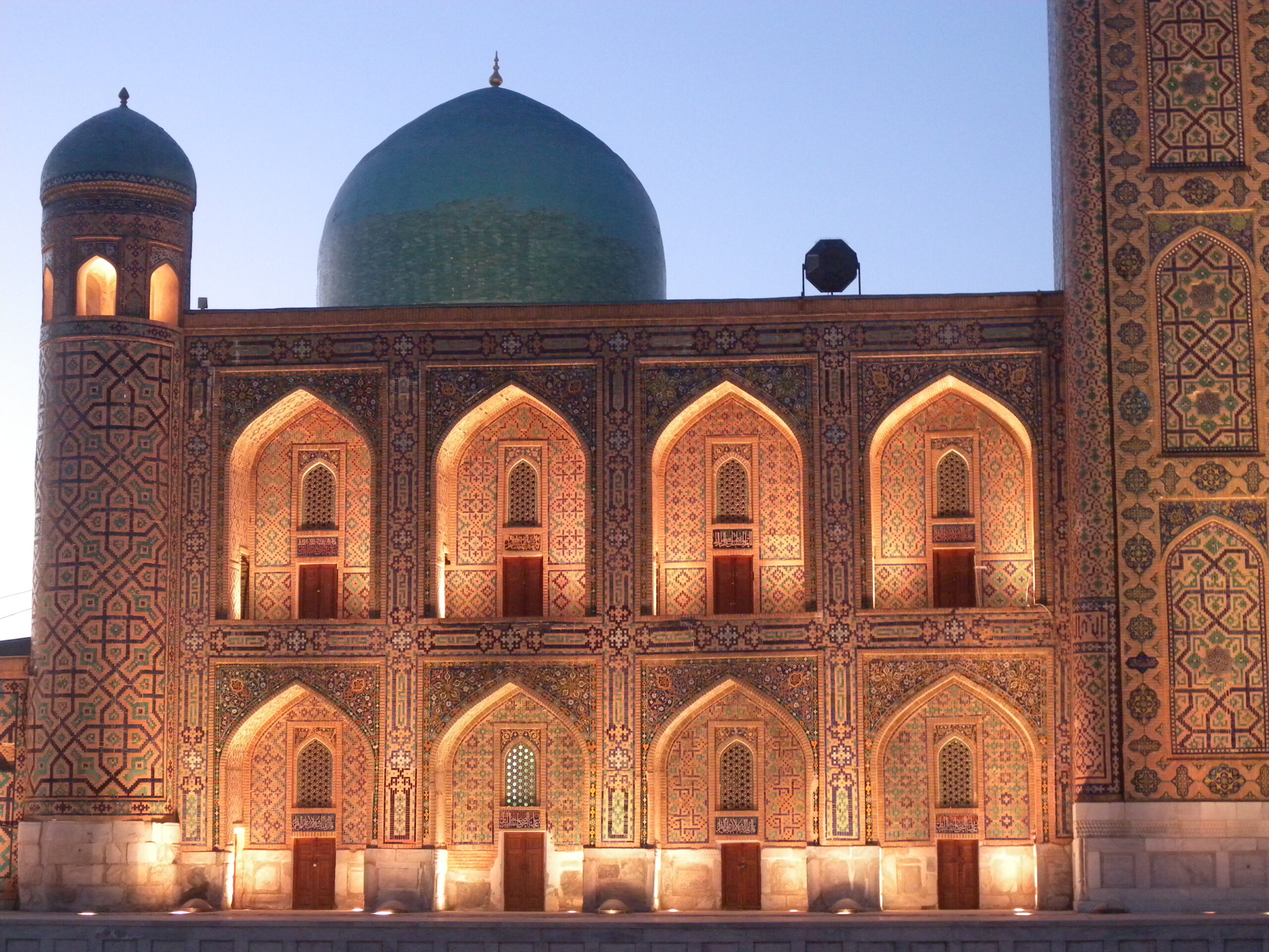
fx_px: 2310
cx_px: 634
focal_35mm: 63
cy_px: 476
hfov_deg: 30.7
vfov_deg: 23.3
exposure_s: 1/8.7
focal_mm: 13.6
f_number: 4.1
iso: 508
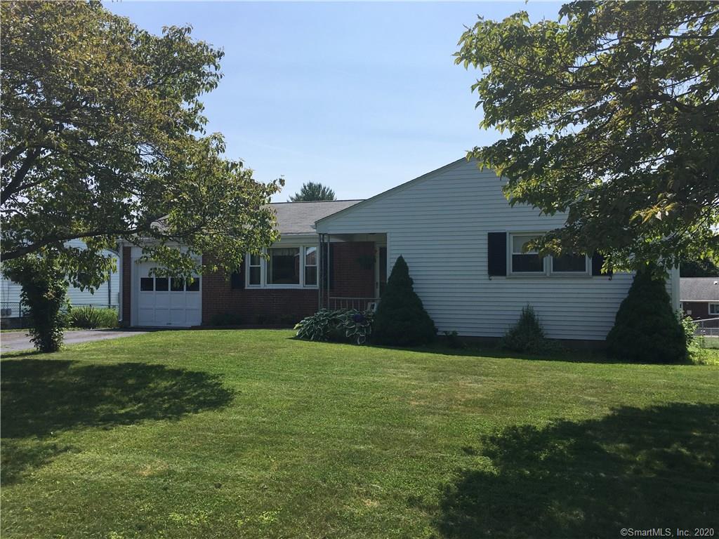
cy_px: 270
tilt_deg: +2.1
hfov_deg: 61.7
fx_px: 602
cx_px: 360
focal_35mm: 29
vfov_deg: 48.2
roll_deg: +1.0
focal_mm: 4.15
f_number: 2.2
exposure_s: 1/2079
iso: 25
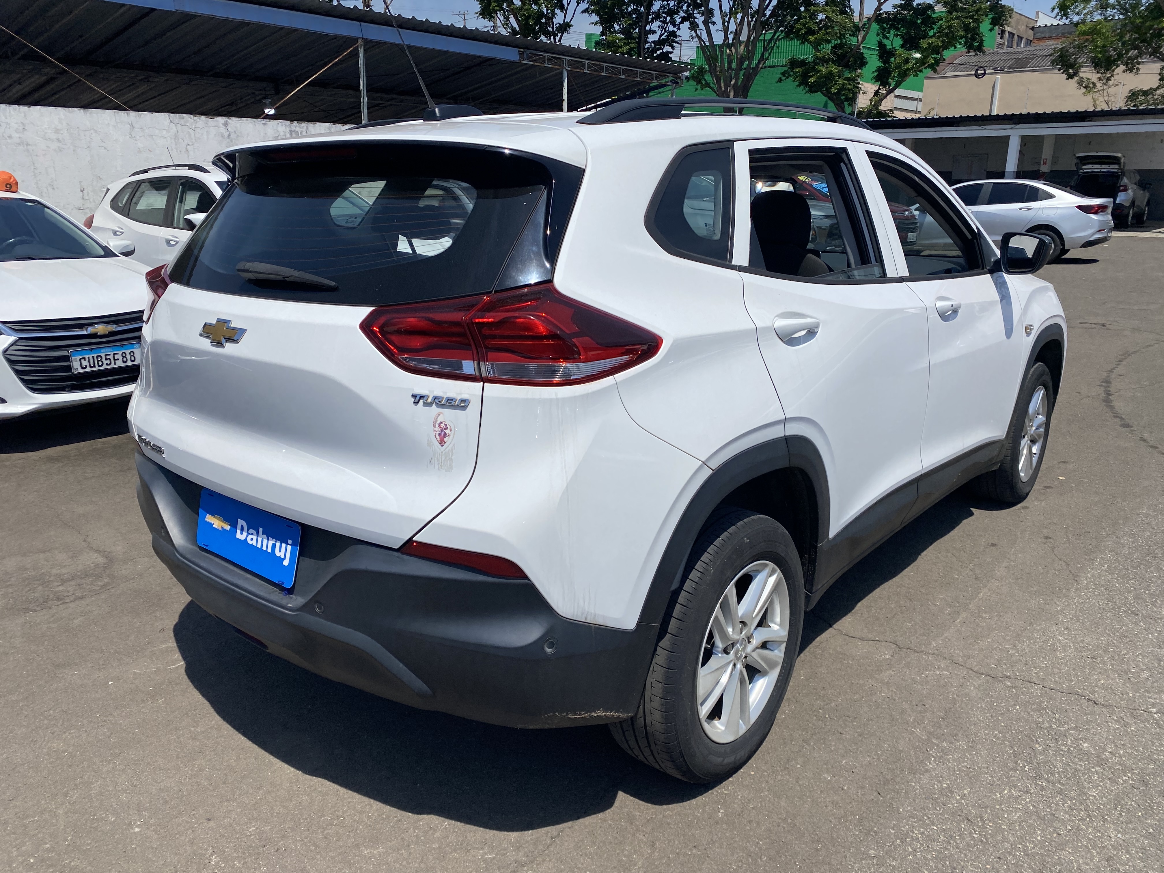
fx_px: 874
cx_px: 582
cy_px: 436
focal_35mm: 26
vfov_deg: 53.1
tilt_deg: -14.4
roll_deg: +0.6
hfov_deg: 67.3
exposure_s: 1/4808
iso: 32
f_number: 1.8
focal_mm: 4.25
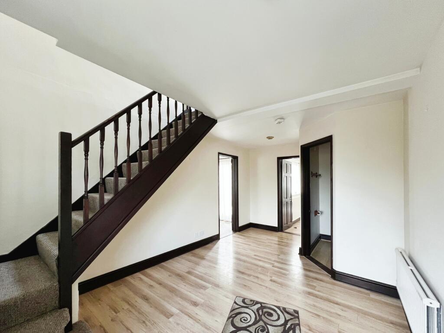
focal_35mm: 13
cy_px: 166
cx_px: 222
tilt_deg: +1.8
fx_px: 167
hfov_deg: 106.2
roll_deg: -0.7
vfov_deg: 89.9
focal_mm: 1.57
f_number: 1.8
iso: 250
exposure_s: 1/60
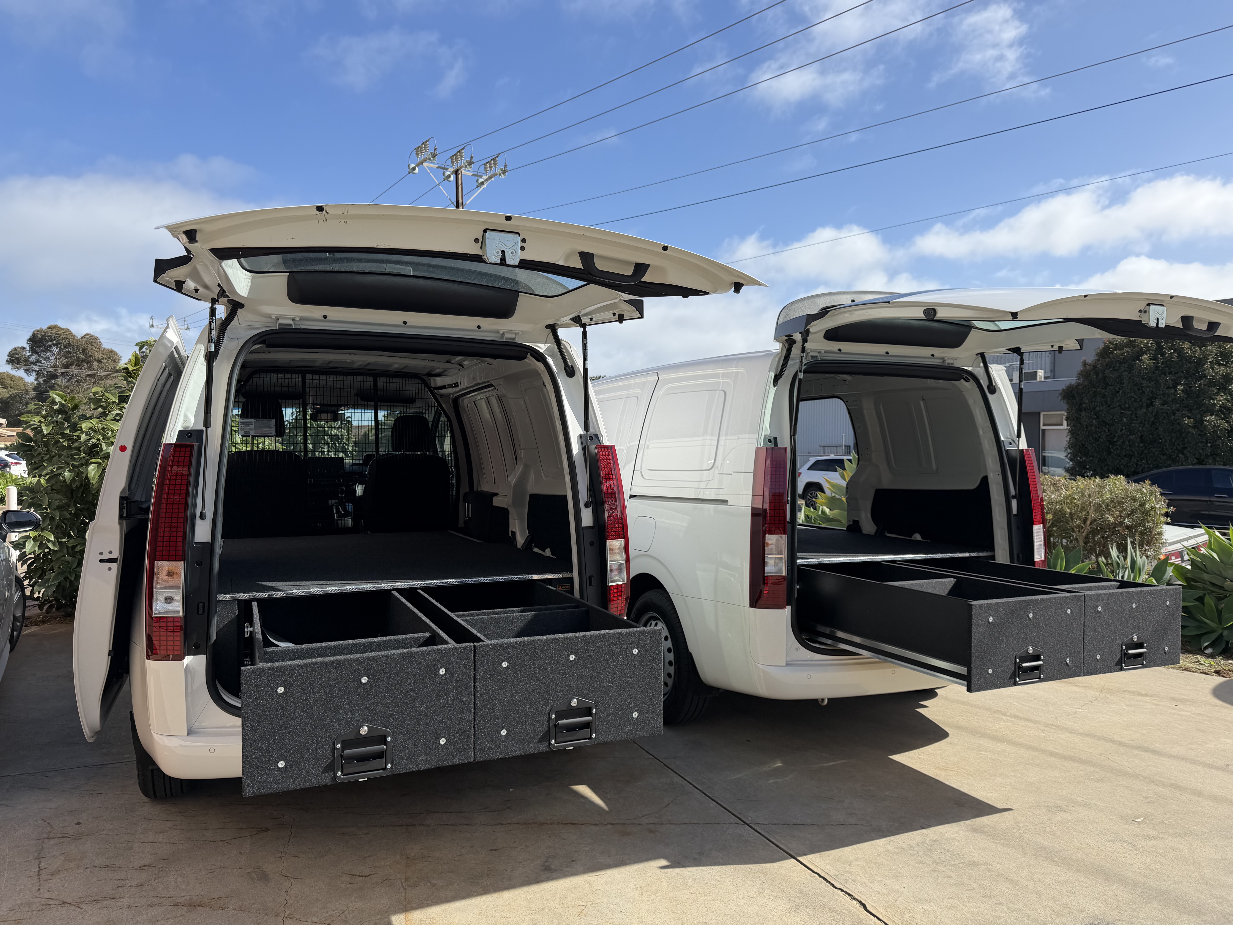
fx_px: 855
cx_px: 616
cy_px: 462
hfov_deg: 71.6
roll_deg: +0.1
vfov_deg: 56.8
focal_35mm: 24
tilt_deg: -1.4
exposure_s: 1/3759
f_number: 1.78
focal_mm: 6.76
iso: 80
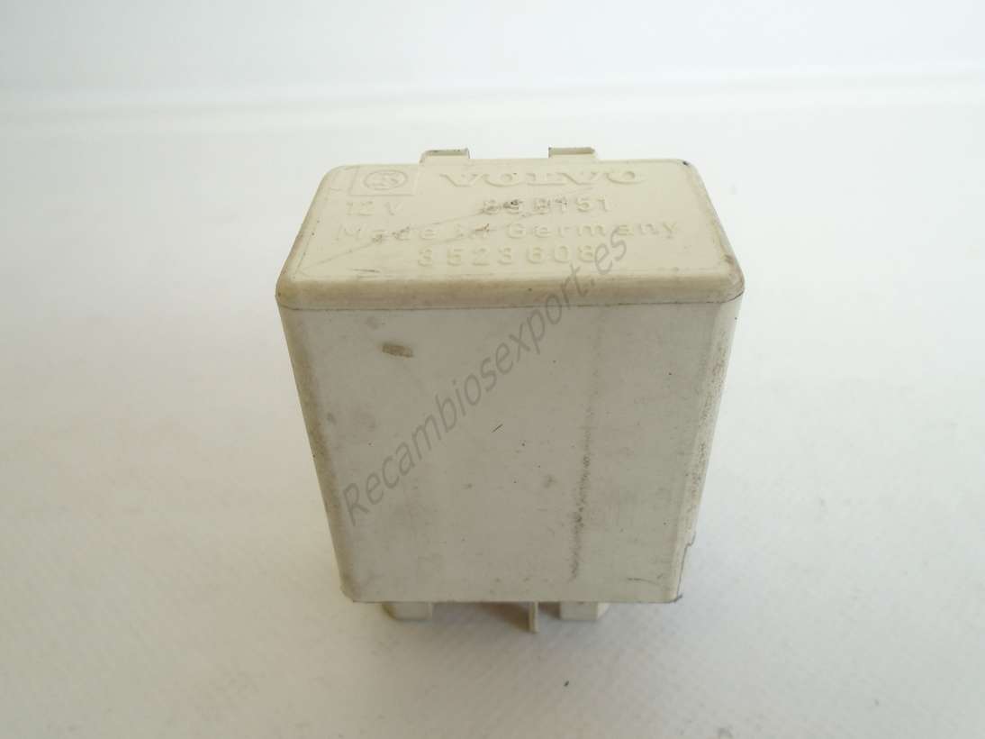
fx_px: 740
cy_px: 370
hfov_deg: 67.3
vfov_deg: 53.0
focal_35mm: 26
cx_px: 492
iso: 100
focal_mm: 4.6
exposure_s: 1/320
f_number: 3.2
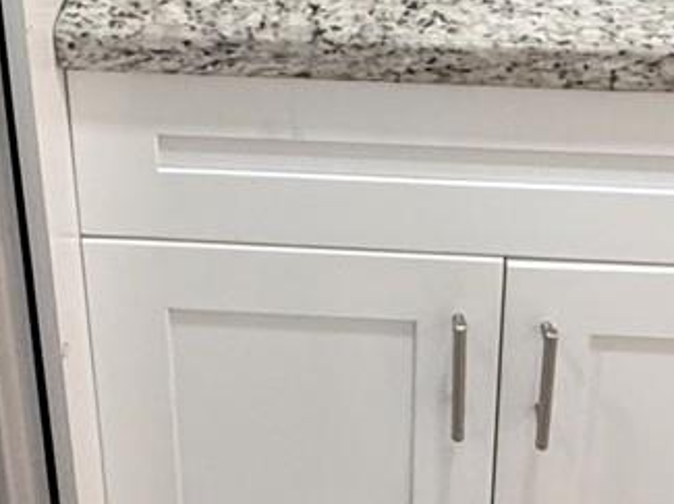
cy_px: -224
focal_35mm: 69
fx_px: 1342
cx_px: 284
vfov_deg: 19.0
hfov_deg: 28.2
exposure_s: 1/120
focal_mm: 2.22
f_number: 2.2
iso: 320
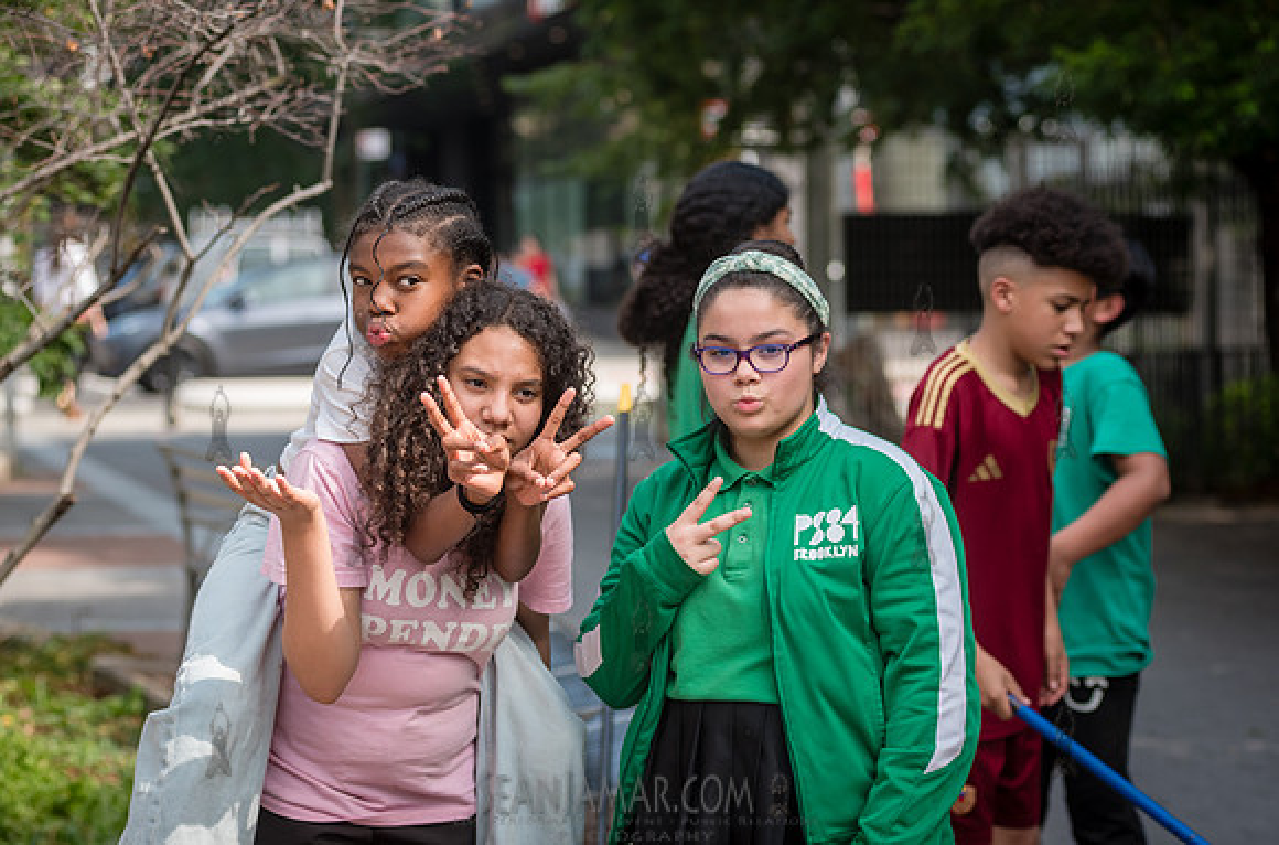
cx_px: 590
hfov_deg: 20.6
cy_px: 461
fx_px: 3526
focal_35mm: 100
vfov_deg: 13.7
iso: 320
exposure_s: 1/1250
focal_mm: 92
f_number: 4
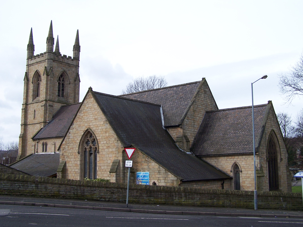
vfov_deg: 35.1
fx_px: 359
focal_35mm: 41
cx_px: 159
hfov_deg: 45.8
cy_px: 106
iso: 80
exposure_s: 1/640
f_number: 2.8
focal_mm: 6.3
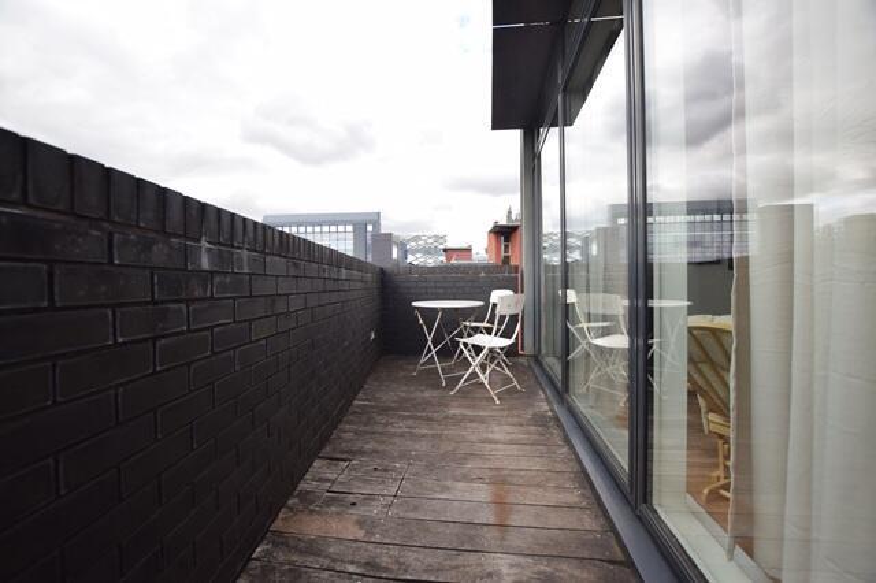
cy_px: 292
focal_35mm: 15
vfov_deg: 77.3
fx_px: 365
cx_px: 438
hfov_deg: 100.4
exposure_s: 1/125
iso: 160
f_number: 5.6
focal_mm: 10
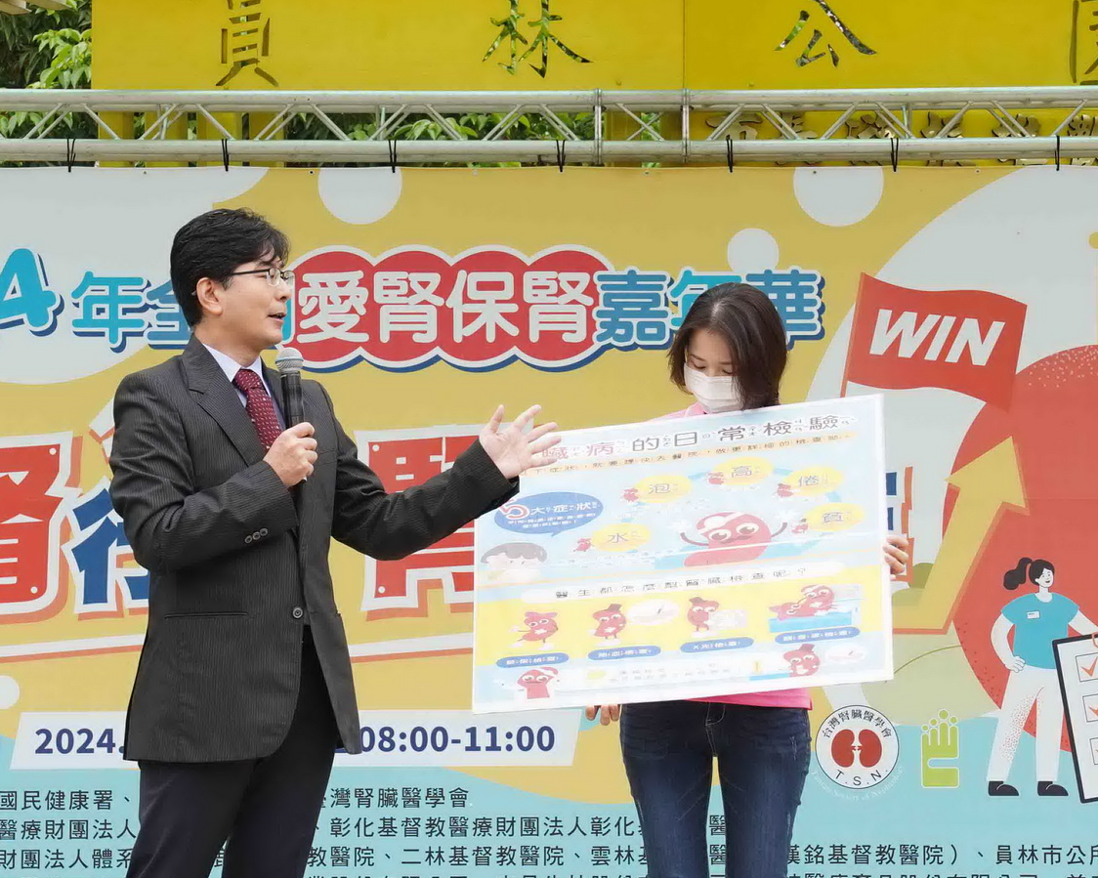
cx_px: 566
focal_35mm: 148
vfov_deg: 10.4
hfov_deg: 13.0
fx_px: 4809
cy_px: 454
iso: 1250
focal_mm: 69
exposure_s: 1/200
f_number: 8
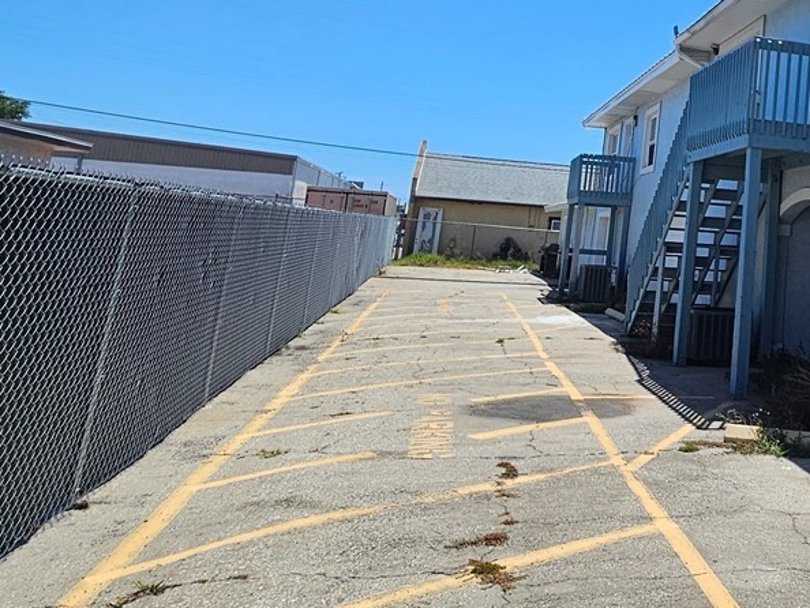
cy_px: 86
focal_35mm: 35
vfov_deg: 38.5
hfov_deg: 44.1
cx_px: 825
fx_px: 819
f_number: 2.2
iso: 50
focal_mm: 2.2
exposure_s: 1/3300
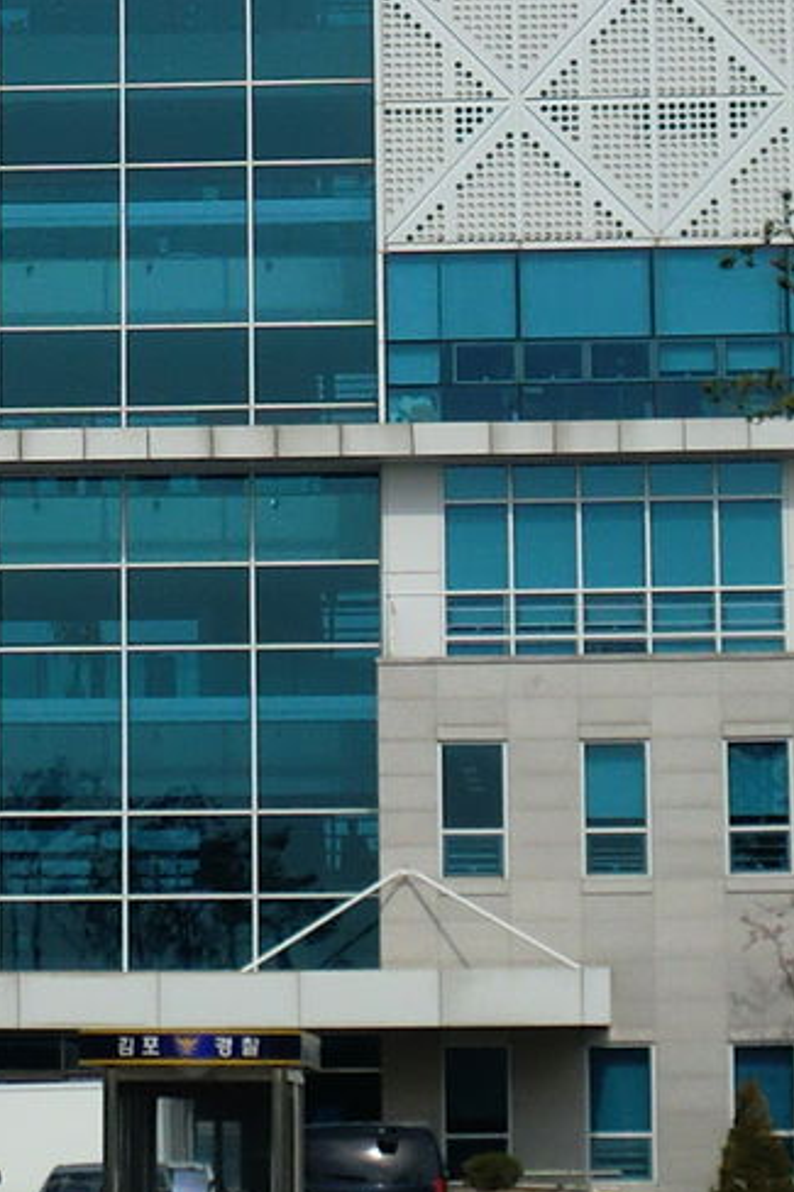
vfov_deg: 11.8
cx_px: 66
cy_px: 15
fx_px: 5694
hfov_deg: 8.0
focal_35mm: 172
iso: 64
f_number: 8.5
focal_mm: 7.7
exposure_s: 1/320
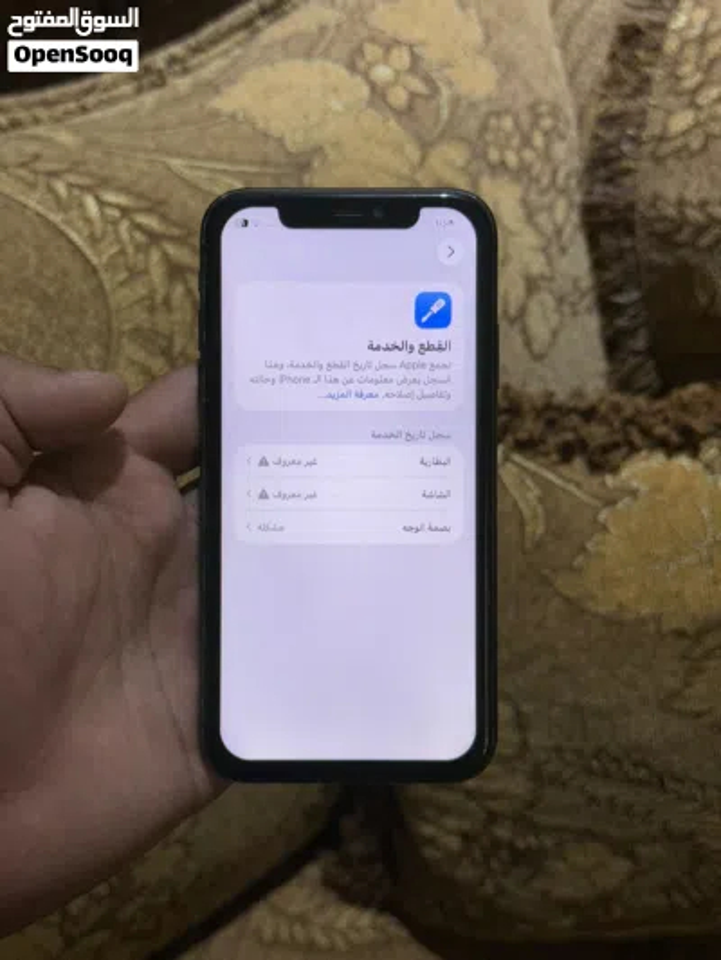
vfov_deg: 39.6
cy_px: 480
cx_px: 360
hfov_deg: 30.3
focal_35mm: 48
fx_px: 1332
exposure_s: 1/50
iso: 64
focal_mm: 6.86
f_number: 1.78
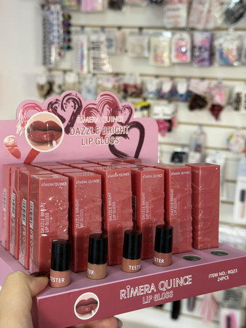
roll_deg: -1.7
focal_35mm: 48
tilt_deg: -14.9
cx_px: 123
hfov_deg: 30.3
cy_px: 164
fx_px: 455
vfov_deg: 39.6
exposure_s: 1/84
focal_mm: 6.76
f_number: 1.78
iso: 100
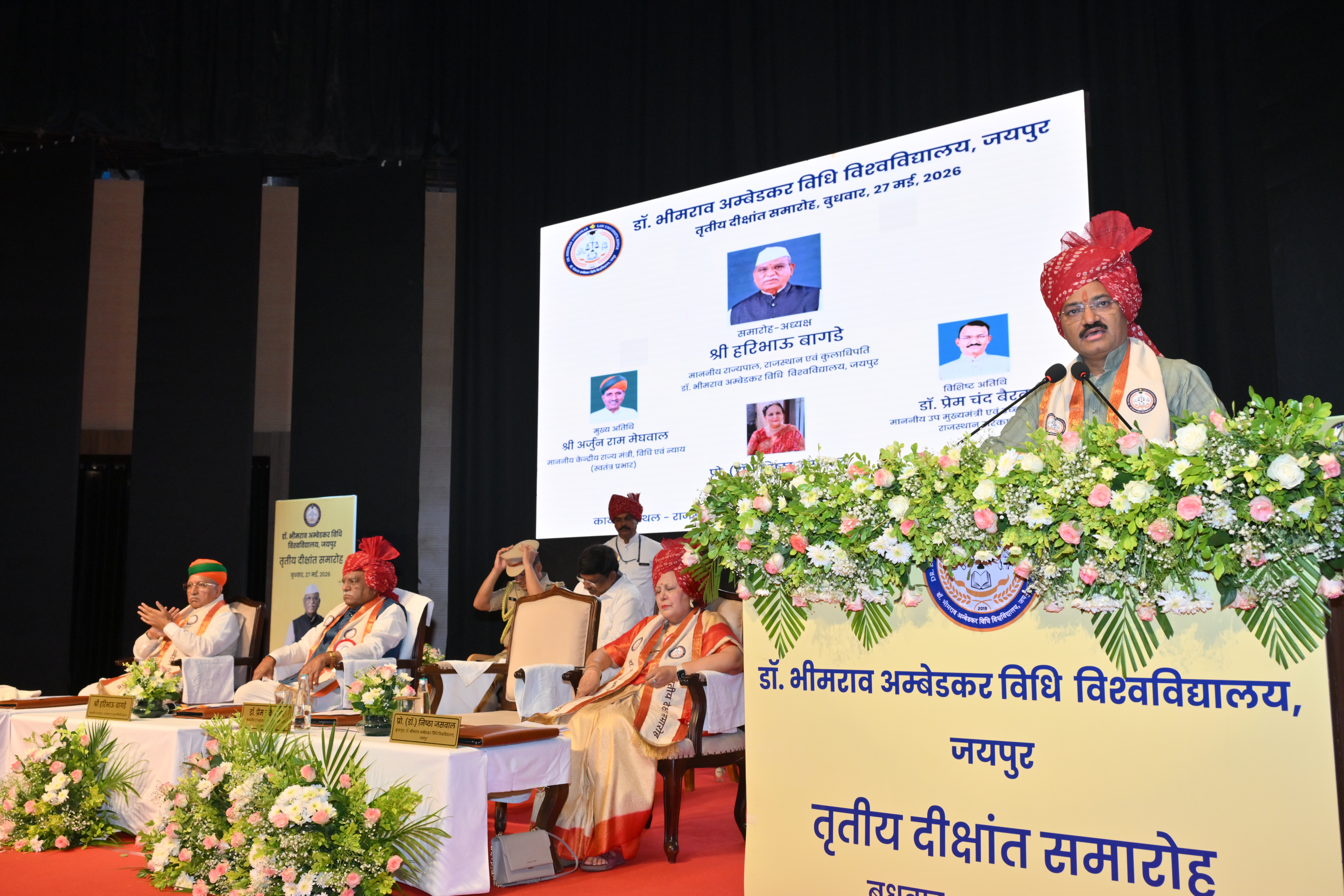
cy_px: 448
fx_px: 1269
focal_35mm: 34
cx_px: 672
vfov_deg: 38.9
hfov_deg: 55.8
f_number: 5.6
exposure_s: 1/125
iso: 1250
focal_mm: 34
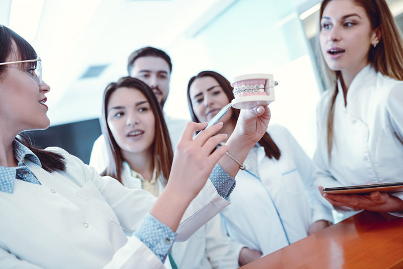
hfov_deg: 54.4
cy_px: 134
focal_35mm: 35
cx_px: 202
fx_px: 392
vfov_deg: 37.9
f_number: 2.5
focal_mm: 35
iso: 320
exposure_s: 1/160
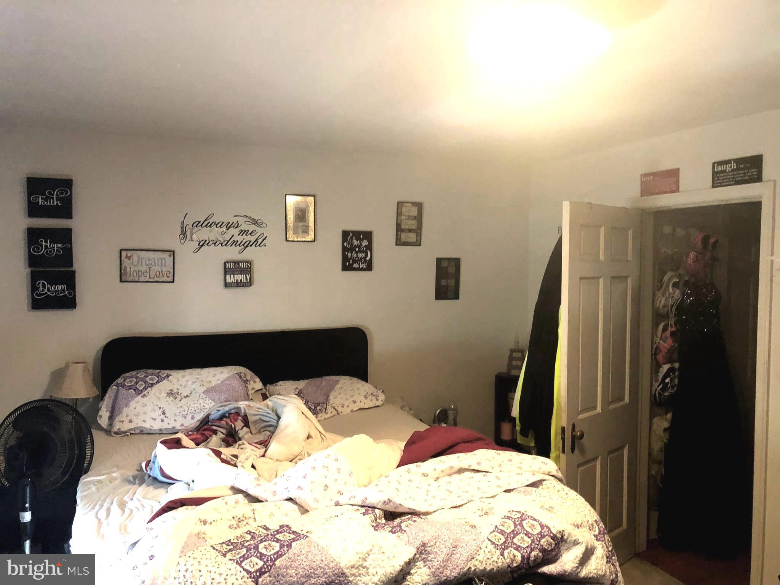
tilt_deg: -5.1
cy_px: 292
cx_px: 390
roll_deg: +1.0
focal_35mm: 28
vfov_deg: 49.7
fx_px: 631
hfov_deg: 63.4
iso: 80
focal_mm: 3.99
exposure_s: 1/6
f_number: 1.8
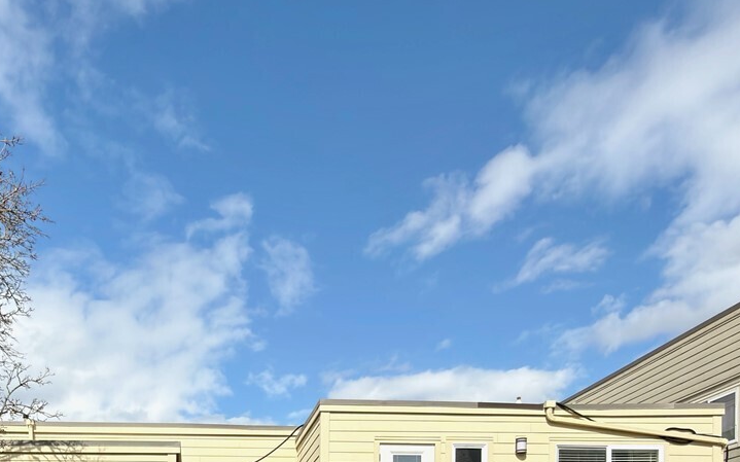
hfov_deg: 56.0
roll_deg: +0.4
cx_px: 208
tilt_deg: +6.2
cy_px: 393
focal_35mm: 33
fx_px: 665
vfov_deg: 36.5
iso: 16
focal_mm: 2.22
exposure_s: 1/799
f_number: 2.2
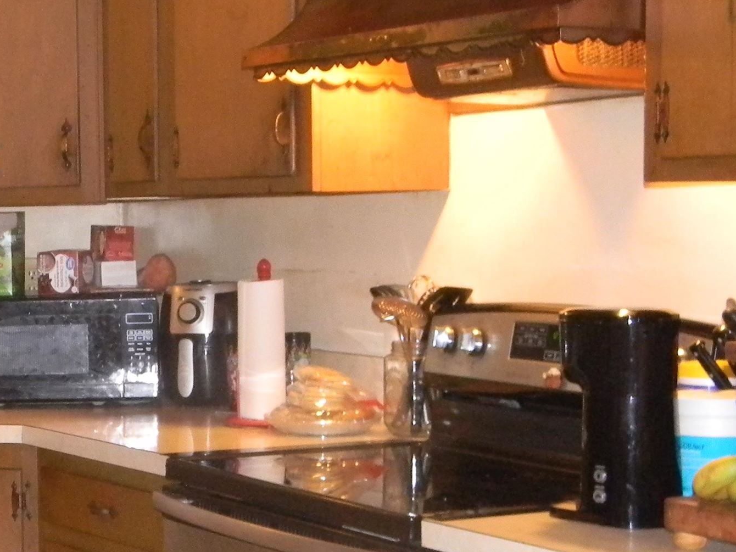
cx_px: -32
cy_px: 394
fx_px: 1999
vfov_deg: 15.7
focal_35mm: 94
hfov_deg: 20.1
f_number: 3.8
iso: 481
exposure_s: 1/30
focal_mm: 7.3
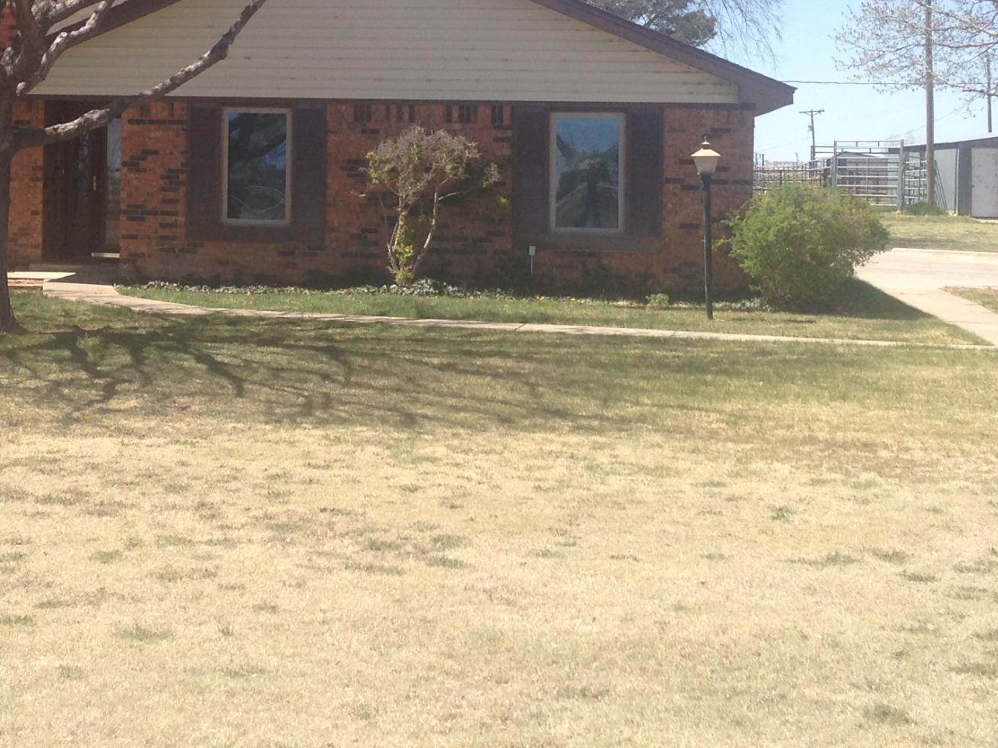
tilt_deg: -1.7
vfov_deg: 19.2
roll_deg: -1.3
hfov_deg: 25.1
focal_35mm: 76
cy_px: 154
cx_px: 149
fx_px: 2191
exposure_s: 1/1085
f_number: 2.4
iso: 50
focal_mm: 4.12
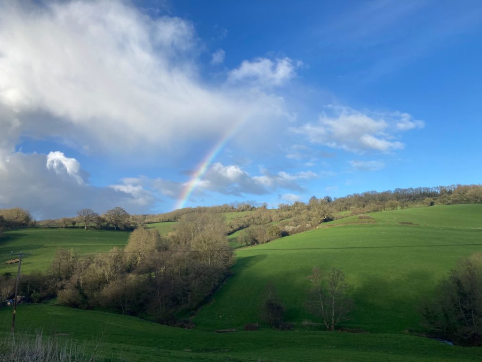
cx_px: 241
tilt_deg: +12.7
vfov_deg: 49.7
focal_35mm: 28
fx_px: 390
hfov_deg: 63.4
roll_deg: +0.8
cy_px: 181
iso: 20
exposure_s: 1/1412
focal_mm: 3.99
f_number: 1.8
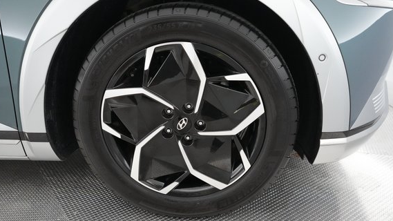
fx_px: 344
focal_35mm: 33
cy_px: 102
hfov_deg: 59.5
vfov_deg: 35.6
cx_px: 200
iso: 8000
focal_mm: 28
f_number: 2.8
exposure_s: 1/320
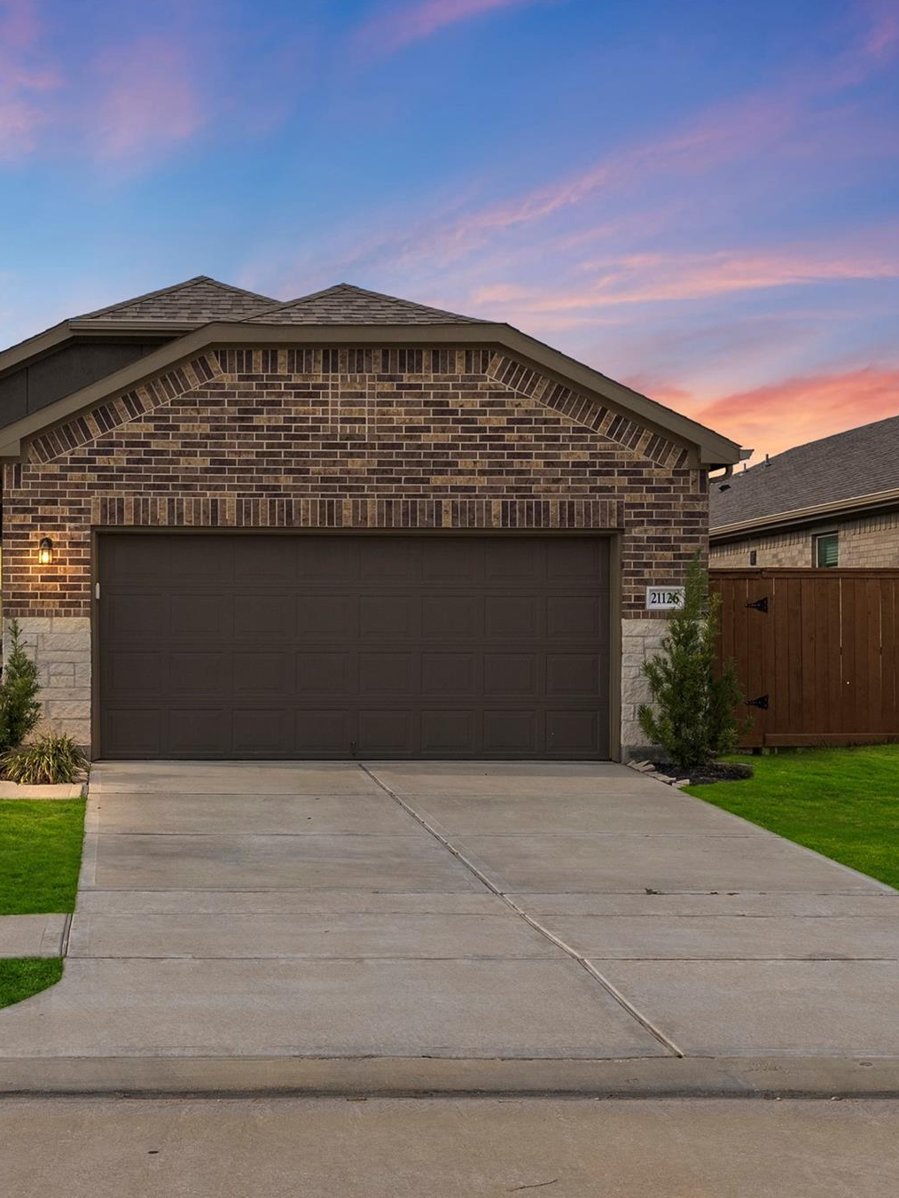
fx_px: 1766
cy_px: 602
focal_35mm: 51
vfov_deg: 37.5
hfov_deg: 28.0
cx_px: 193
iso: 640
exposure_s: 1/1000
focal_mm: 35
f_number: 10
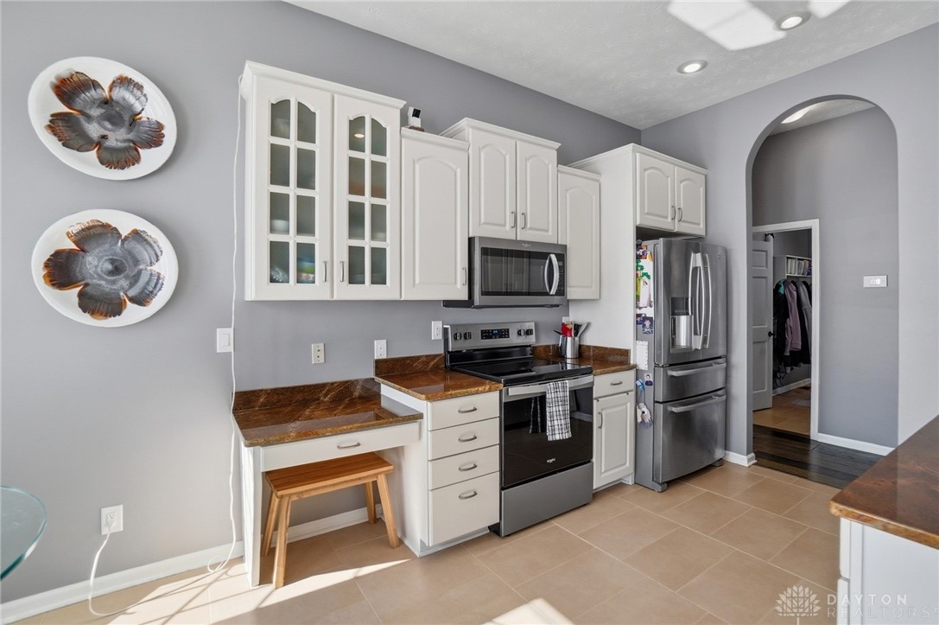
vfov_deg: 77.2
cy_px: 312
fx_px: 391
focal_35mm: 15
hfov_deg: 100.4
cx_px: 470
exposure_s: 1/2000
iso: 100
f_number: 5
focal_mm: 10
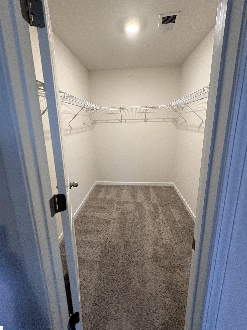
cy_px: 154
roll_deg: -0.7
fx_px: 143
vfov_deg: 98.0
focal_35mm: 15
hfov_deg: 81.7
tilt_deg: -10.4
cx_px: 121
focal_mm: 2.22
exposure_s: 1/60
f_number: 2.2
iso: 200
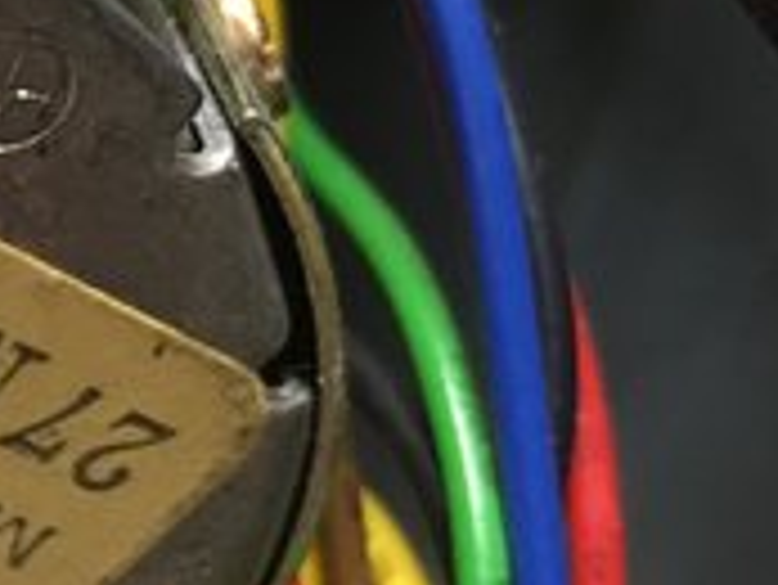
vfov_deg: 11.1
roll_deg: -4.4
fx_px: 3014
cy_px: 288
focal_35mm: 134
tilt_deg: -35.2
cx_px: -760
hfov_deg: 12.9
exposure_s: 1/17
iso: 50
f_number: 2.2
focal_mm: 4.15
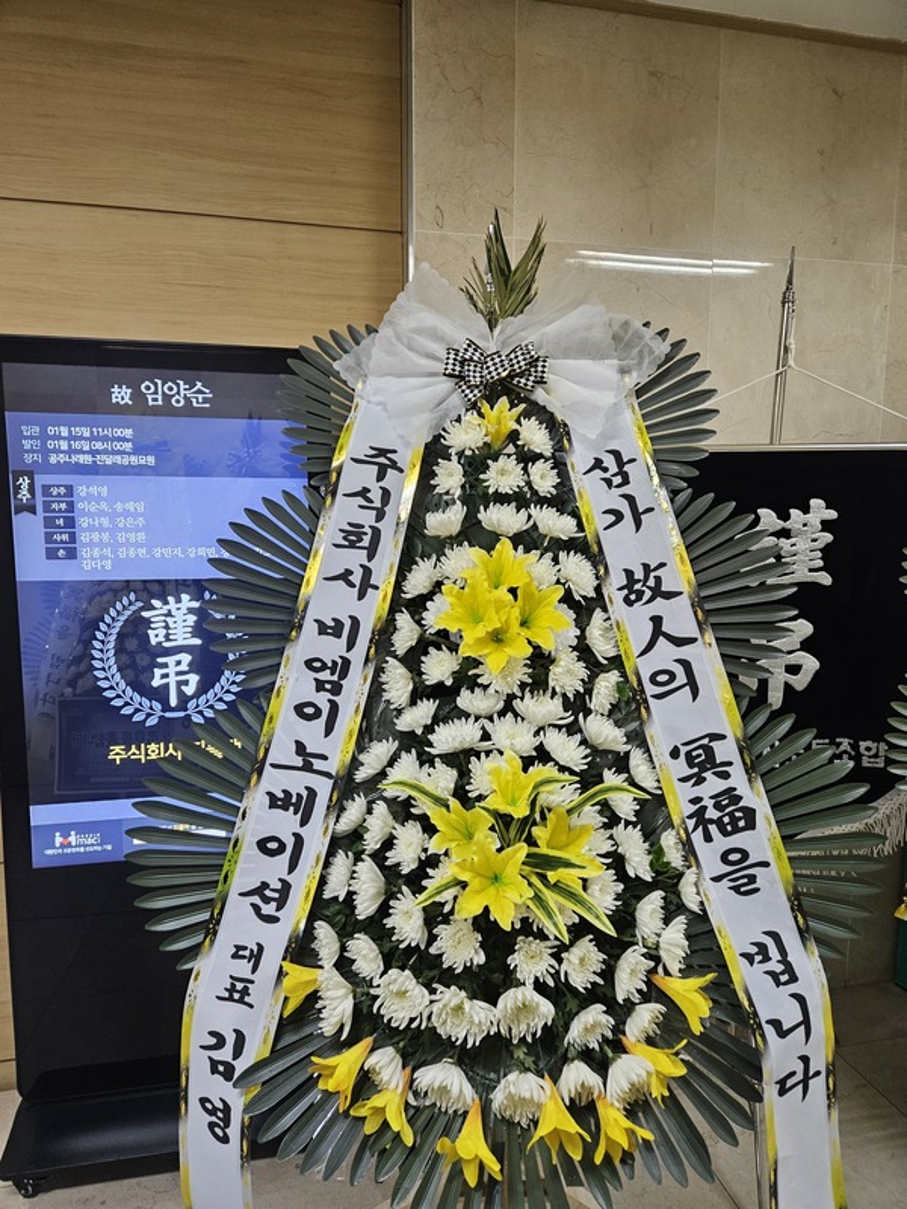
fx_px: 804
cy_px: 604
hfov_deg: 58.9
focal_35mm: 23
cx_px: 454
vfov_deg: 73.9
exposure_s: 1/60
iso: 250
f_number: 1.8
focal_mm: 5.4
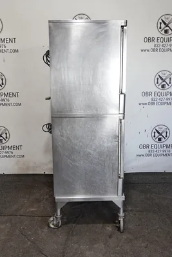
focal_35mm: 35
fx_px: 251
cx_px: 86
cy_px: 128
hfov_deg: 37.9
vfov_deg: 54.4
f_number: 3.5
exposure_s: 1/40
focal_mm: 13.03
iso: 400
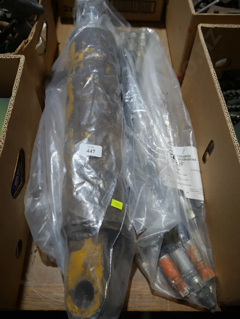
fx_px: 259
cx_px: 120
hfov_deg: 49.8
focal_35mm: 28
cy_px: 160
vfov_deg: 63.4
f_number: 3.5
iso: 200
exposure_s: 1/80
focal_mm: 14
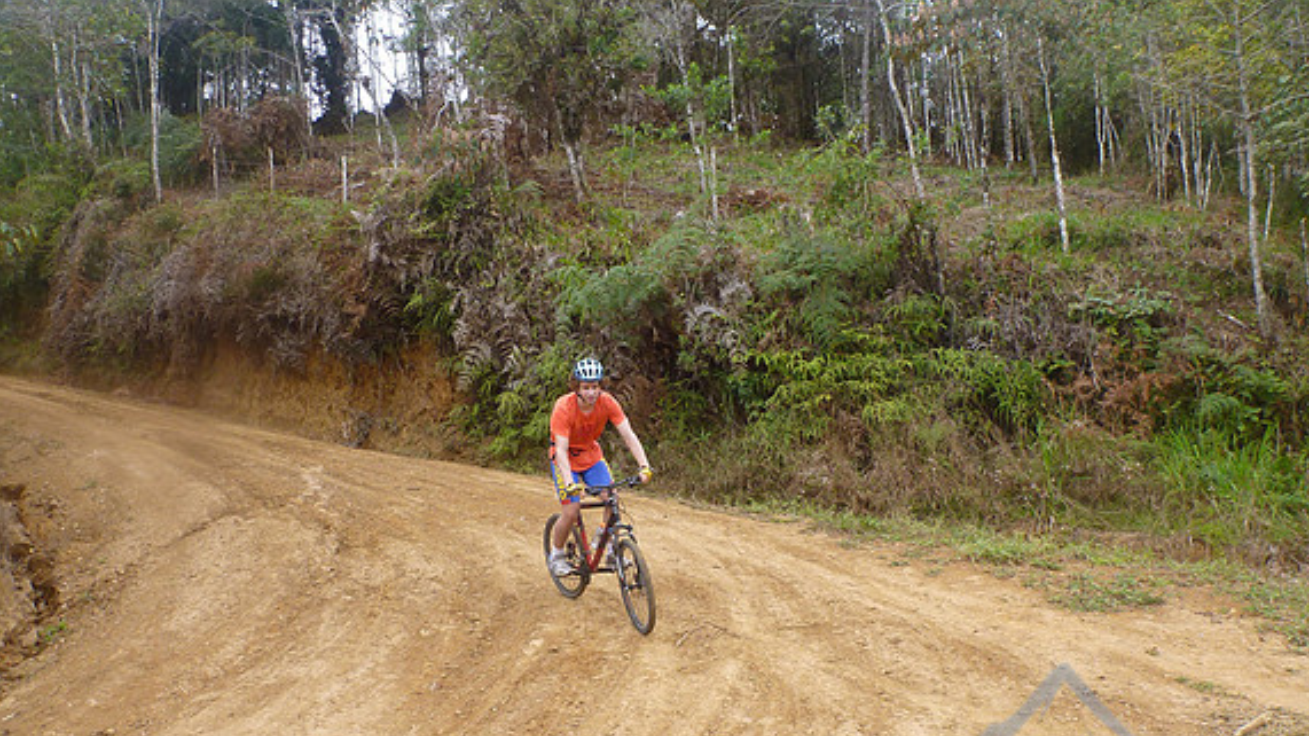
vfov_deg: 37.5
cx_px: 658
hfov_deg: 62.6
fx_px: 1076
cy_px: 471
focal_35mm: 31
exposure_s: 1/250
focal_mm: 4.9
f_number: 3.3
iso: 200
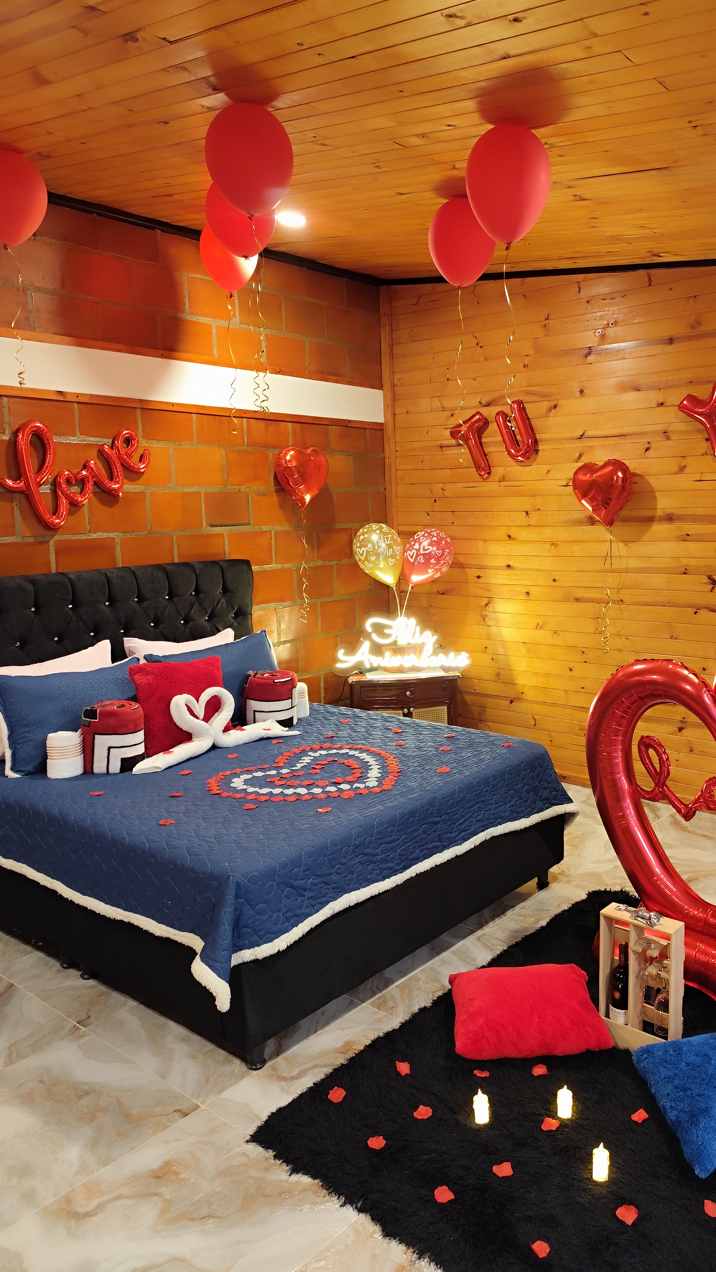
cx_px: 490
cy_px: 615
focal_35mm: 26
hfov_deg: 43.6
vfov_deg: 71.9
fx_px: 877
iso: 800
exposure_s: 1/24
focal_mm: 6.19
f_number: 1.65
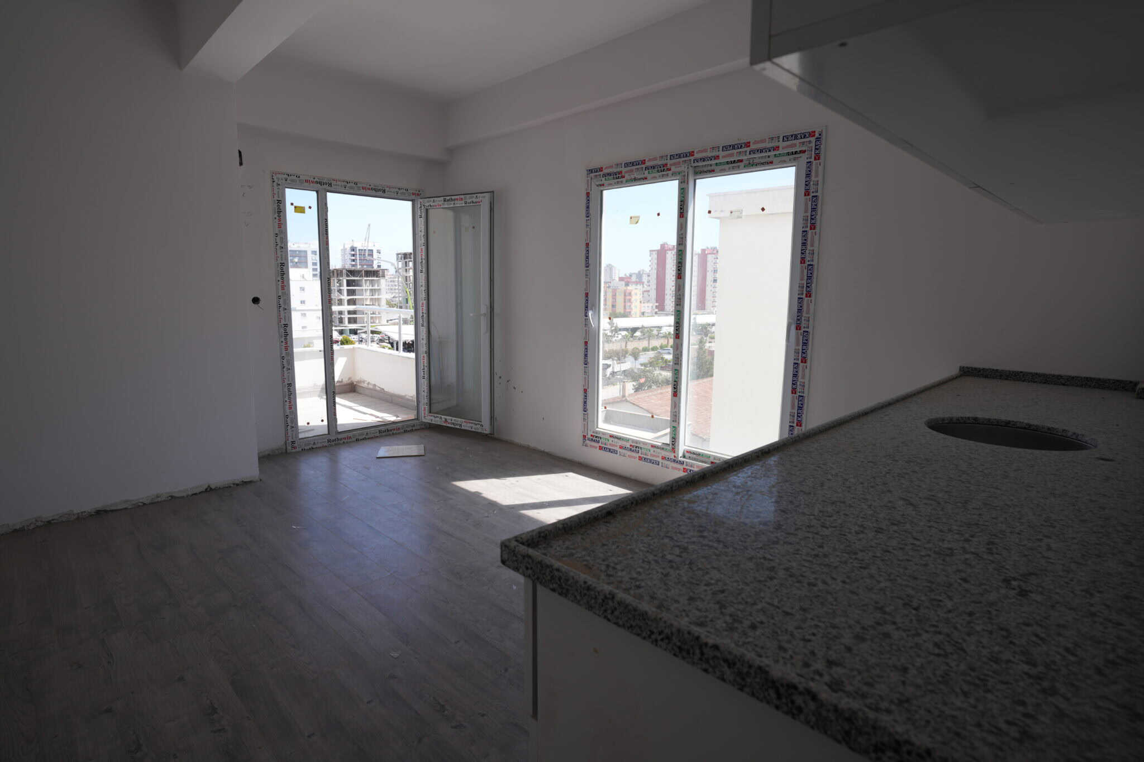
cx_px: 572
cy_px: 381
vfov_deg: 64.5
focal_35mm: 19
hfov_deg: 86.9
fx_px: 604
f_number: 6.3
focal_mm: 19
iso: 100
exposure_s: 1/160
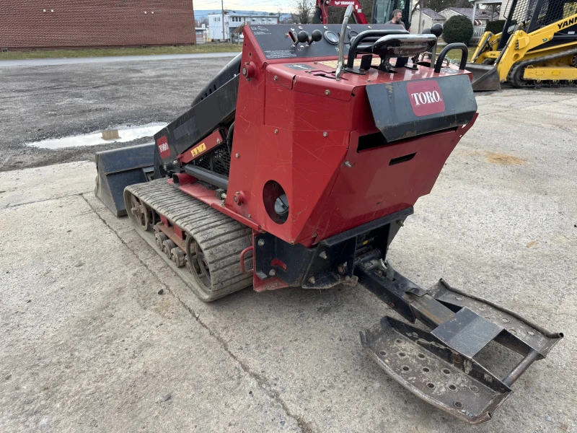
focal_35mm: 24
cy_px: 216
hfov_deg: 71.6
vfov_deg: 56.8
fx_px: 400
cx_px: 288
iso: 80
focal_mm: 6.76
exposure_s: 1/1059
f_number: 1.78
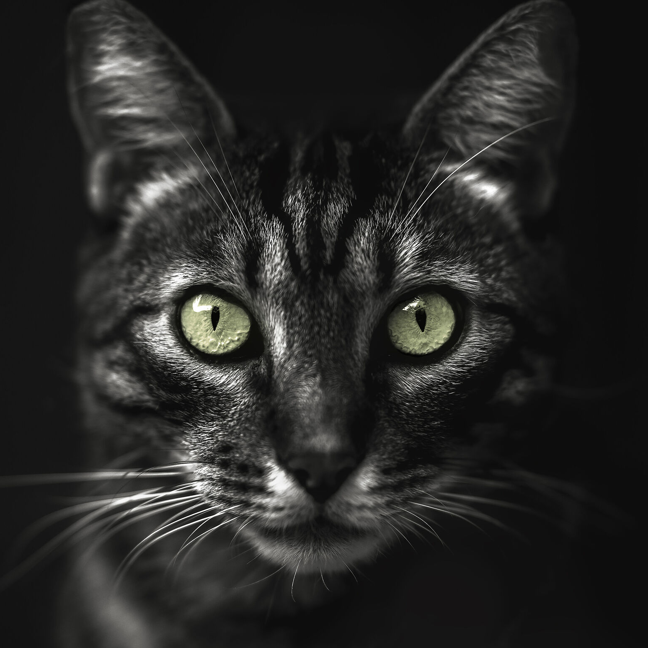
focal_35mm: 149
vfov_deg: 11.7
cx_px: 317
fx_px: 3156
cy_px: 378
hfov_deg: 11.7
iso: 1600
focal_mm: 75
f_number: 1.2
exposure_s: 1/900
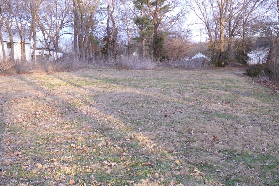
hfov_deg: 49.5
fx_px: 302
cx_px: 141
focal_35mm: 39
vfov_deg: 34.2
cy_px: 91
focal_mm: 6.6
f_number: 4
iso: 164
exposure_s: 1/34
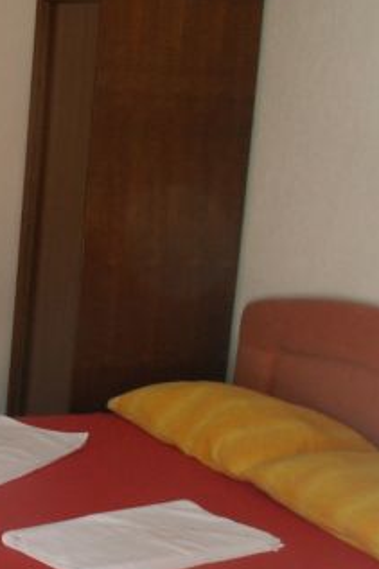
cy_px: 390
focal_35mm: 92
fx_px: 1454
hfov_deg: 13.9
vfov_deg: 22.0
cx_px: -194
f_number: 2.8
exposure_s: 1/40
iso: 64
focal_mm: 5.86
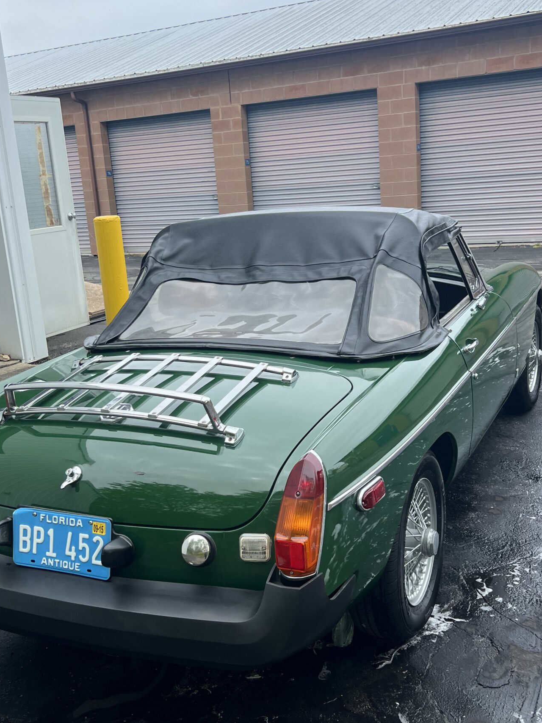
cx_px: 258
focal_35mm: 39
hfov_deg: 36.8
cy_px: 372
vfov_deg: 47.9
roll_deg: +4.1
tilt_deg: -13.3
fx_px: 814
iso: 50
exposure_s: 1/1468
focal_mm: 5.7
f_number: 1.5
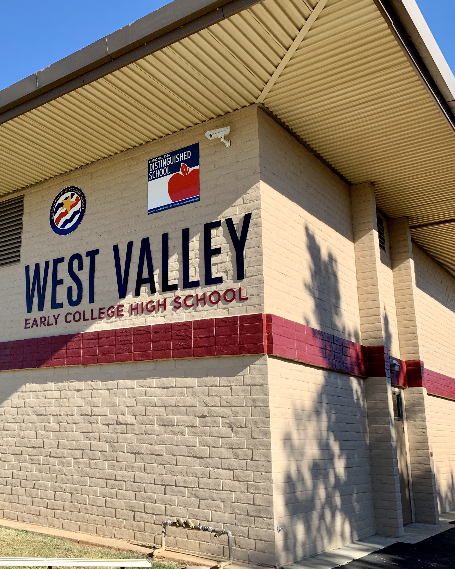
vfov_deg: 51.5
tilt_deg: +12.2
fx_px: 589
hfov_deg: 40.8
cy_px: 292
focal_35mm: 35
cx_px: 102
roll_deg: -0.3
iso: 25
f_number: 1.8
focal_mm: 4.25
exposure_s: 1/1282
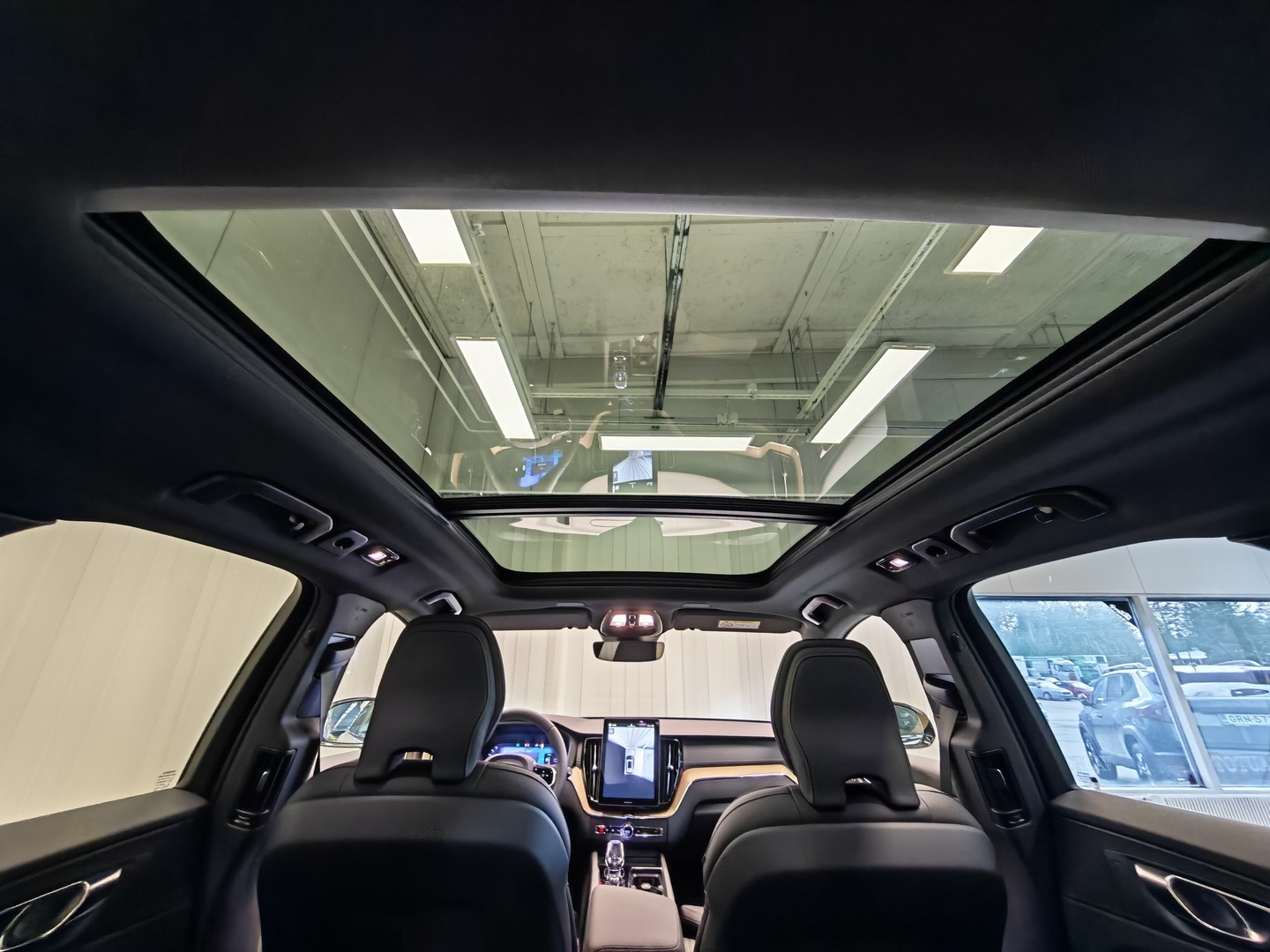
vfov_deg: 89.9
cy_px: 476
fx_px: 477
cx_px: 635
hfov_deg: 106.2
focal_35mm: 13
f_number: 2
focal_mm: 1.82
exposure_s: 1/20
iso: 800
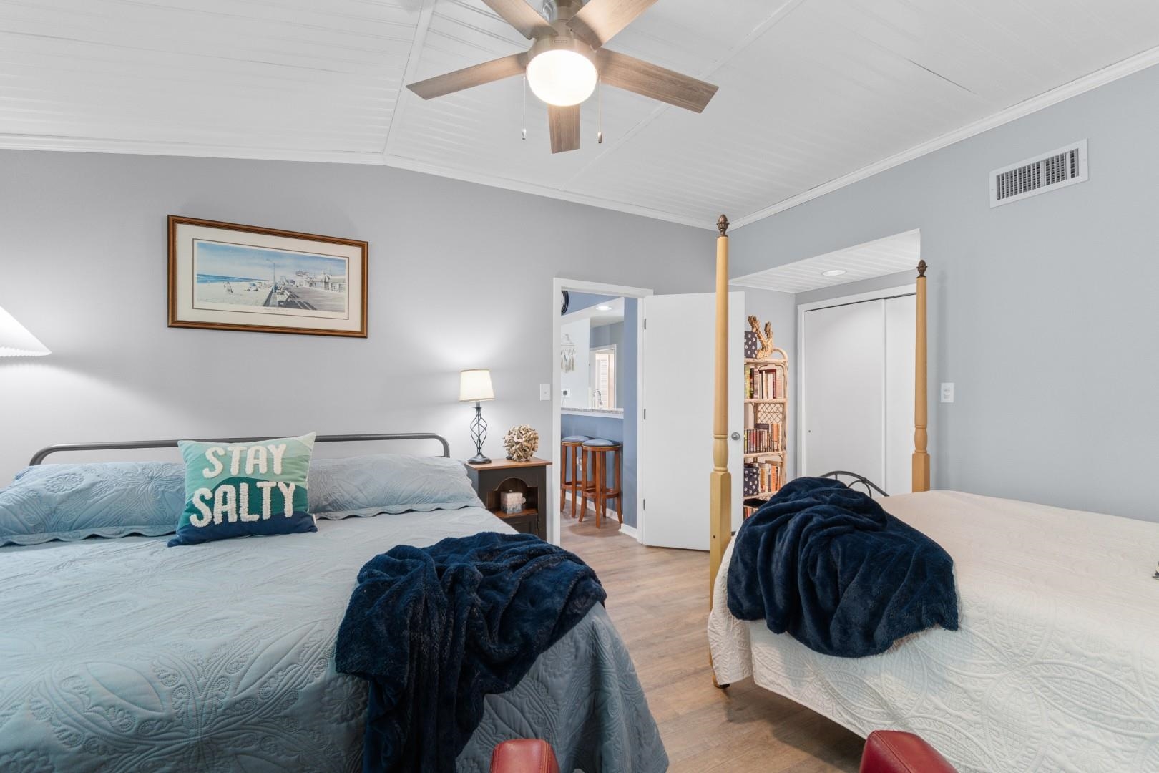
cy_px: 386
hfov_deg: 100.4
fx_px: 483
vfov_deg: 77.3
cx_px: 580
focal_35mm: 15
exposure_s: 3
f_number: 4.5
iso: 100
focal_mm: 10
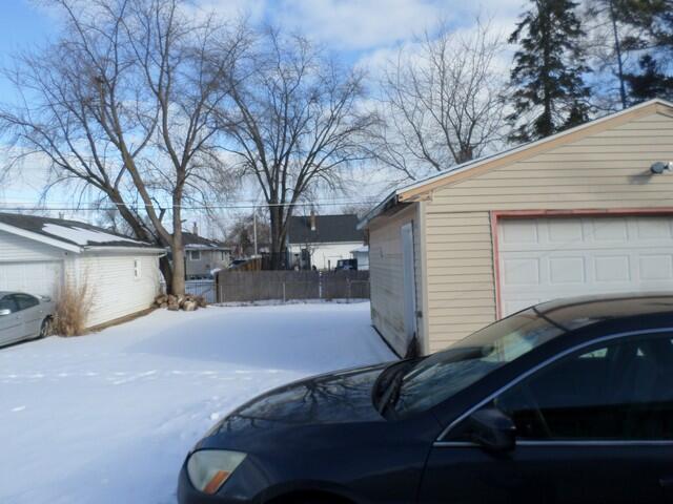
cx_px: 336
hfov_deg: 69.4
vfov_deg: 54.9
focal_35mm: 25
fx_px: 486
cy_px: 252
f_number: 2.5
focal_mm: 4.5
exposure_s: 1/1000
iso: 80
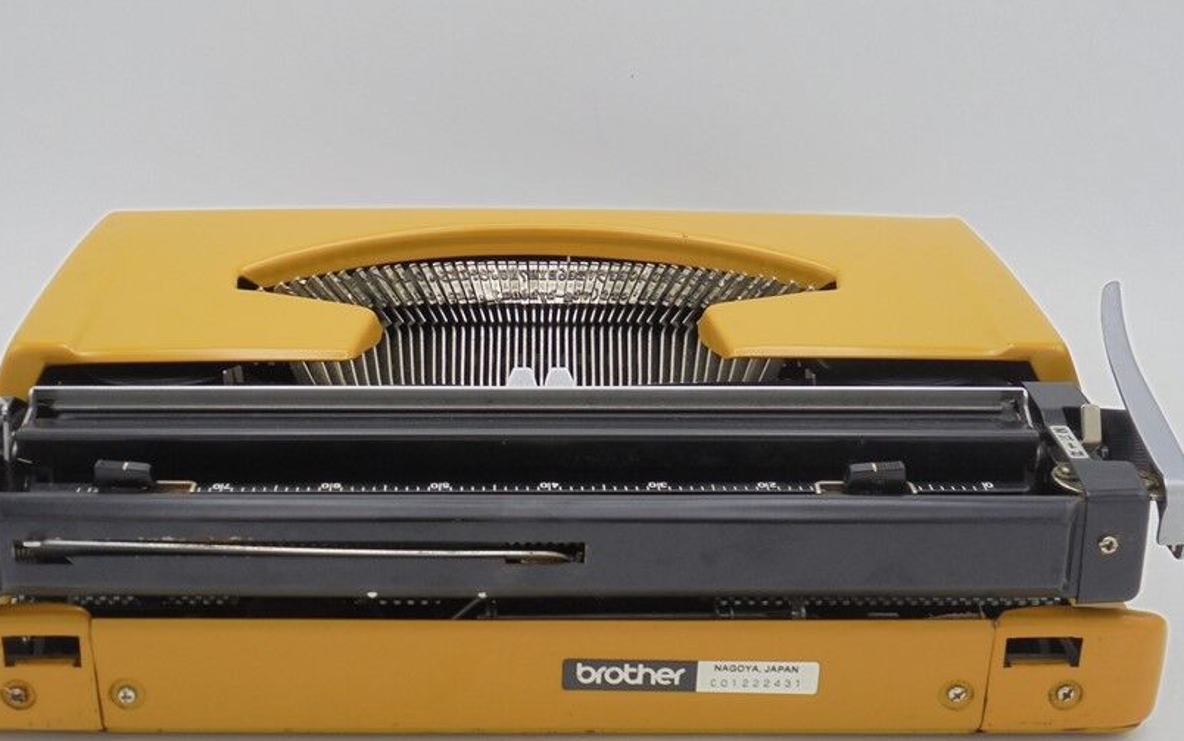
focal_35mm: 51
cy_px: 471
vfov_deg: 25.3
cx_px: 538
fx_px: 1646
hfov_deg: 39.5
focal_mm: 7.8
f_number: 4.5
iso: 100
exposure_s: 1/30
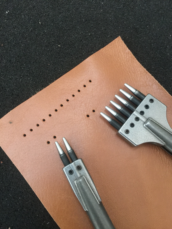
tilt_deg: -76.3
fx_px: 192
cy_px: 114
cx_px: 86
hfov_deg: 48.2
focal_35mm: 29
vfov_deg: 61.7
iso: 125
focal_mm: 4.15
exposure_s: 1/17
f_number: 2.2
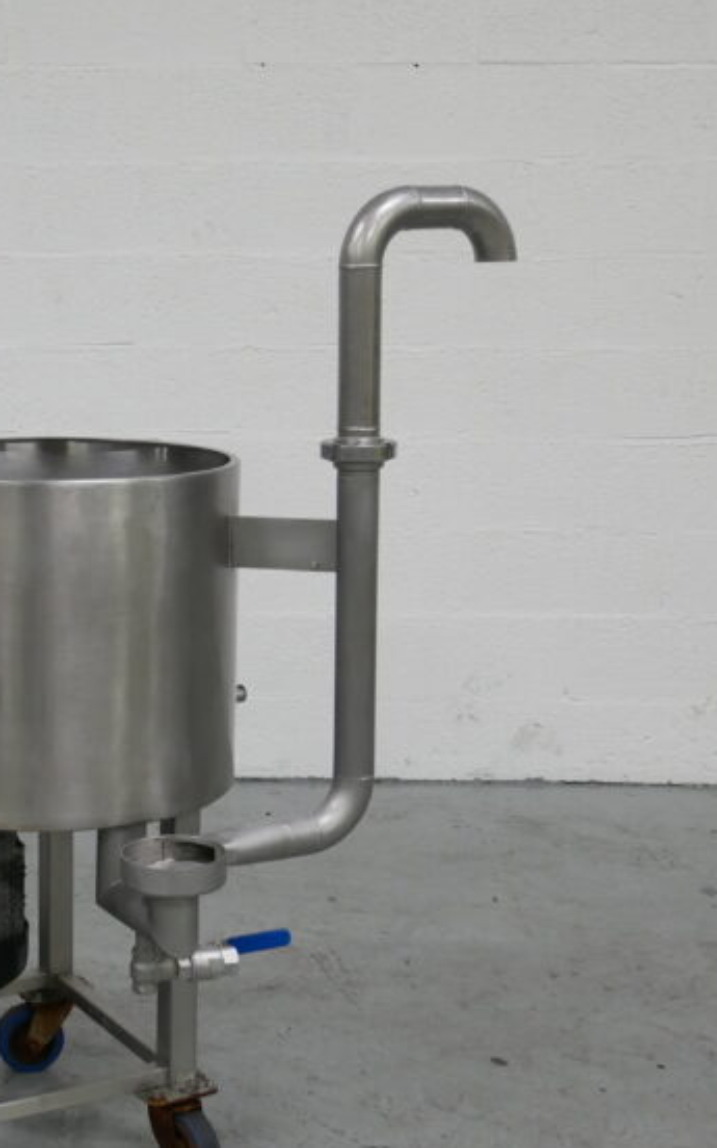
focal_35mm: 59
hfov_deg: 21.5
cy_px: 644
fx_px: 1845
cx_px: 75
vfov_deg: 34.5
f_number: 3.7
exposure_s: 1/60
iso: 800
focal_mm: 15
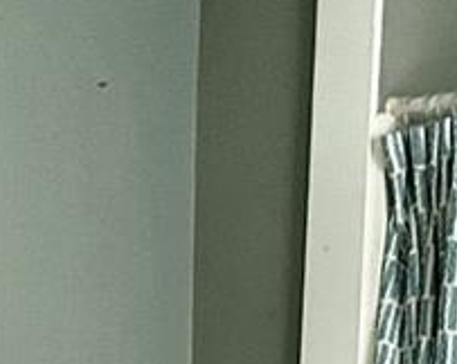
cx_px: 385
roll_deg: -2.9
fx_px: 1730
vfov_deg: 10.7
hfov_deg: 14.9
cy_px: 793
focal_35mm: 128
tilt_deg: -4.9
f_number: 1.5
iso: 640
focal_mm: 5.7
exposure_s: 1/30
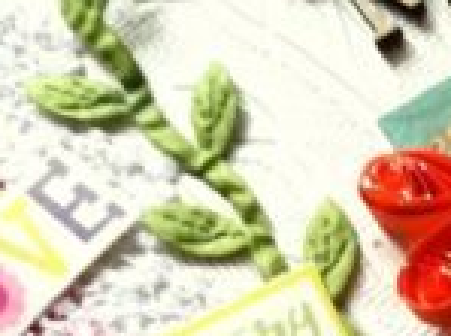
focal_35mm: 105
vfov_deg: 13.1
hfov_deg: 16.4
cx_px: 754
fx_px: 1365
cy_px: 533
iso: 100
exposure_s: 1/40
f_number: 2.2
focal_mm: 3.83
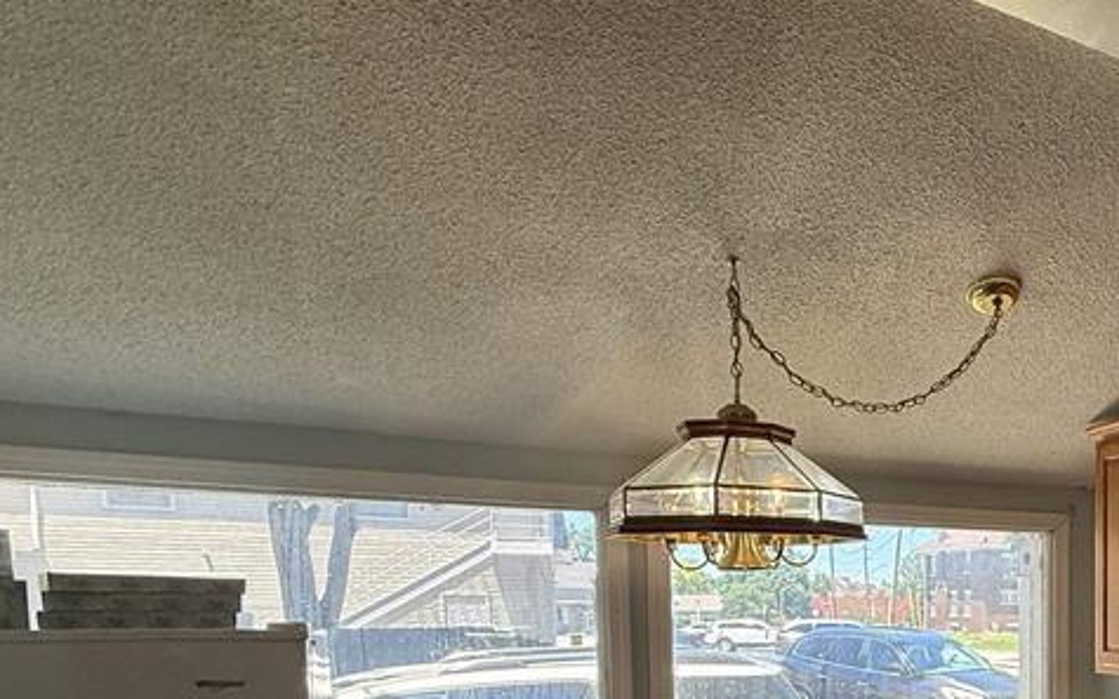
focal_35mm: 32
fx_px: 976
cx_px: 1029
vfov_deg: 35.6
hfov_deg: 51.8
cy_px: 699
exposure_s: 1/191
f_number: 2.2
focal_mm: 2.22
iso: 64
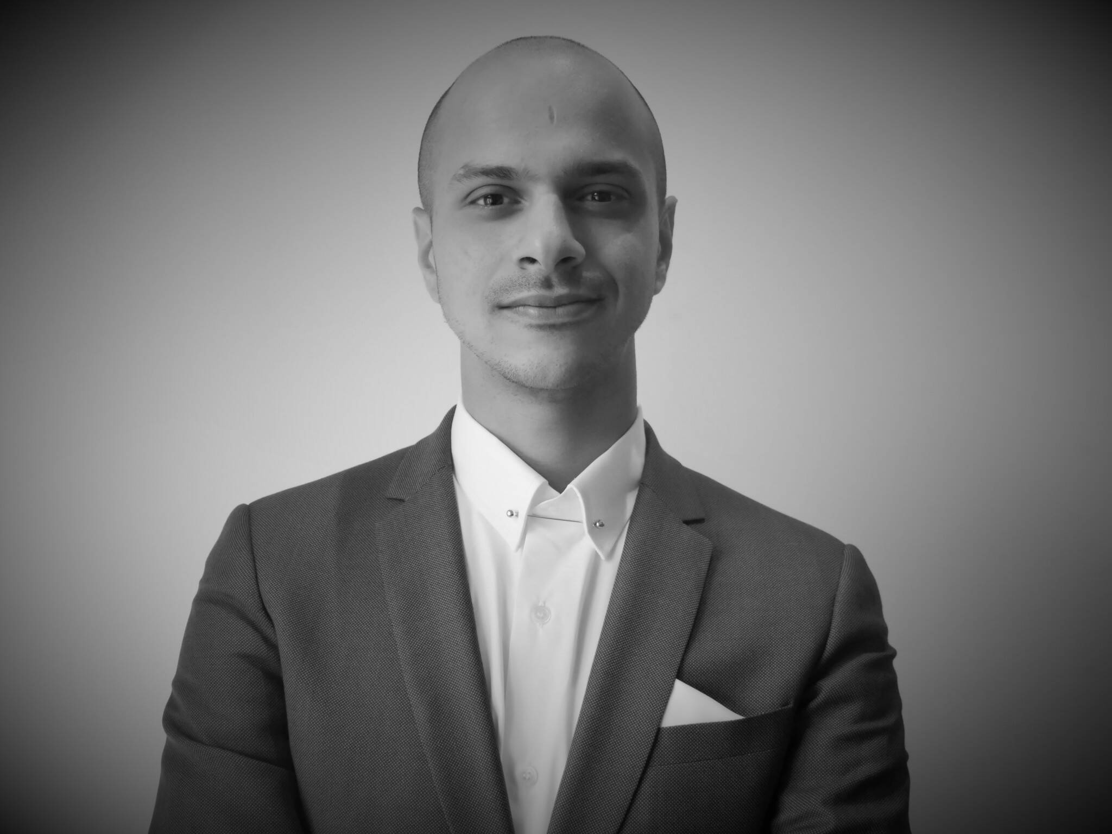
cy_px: 417
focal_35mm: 44
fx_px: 1413
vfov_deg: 32.9
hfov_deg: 42.9
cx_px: 556
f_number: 4.2
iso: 3200
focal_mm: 22
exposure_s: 1/40
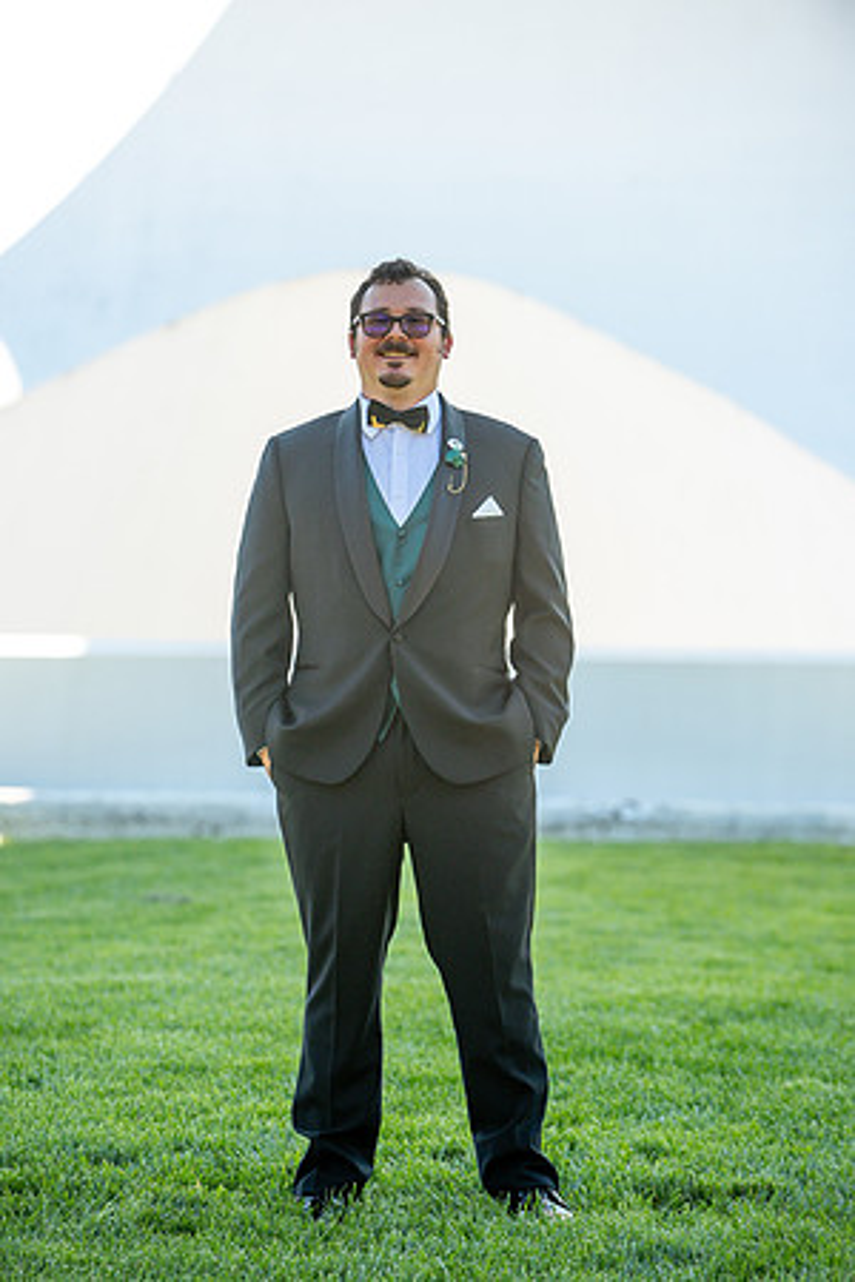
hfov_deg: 7.6
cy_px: 641
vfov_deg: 11.4
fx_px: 6412
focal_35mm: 180
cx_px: 428
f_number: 5.6
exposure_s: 1/640
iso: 400
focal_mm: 180
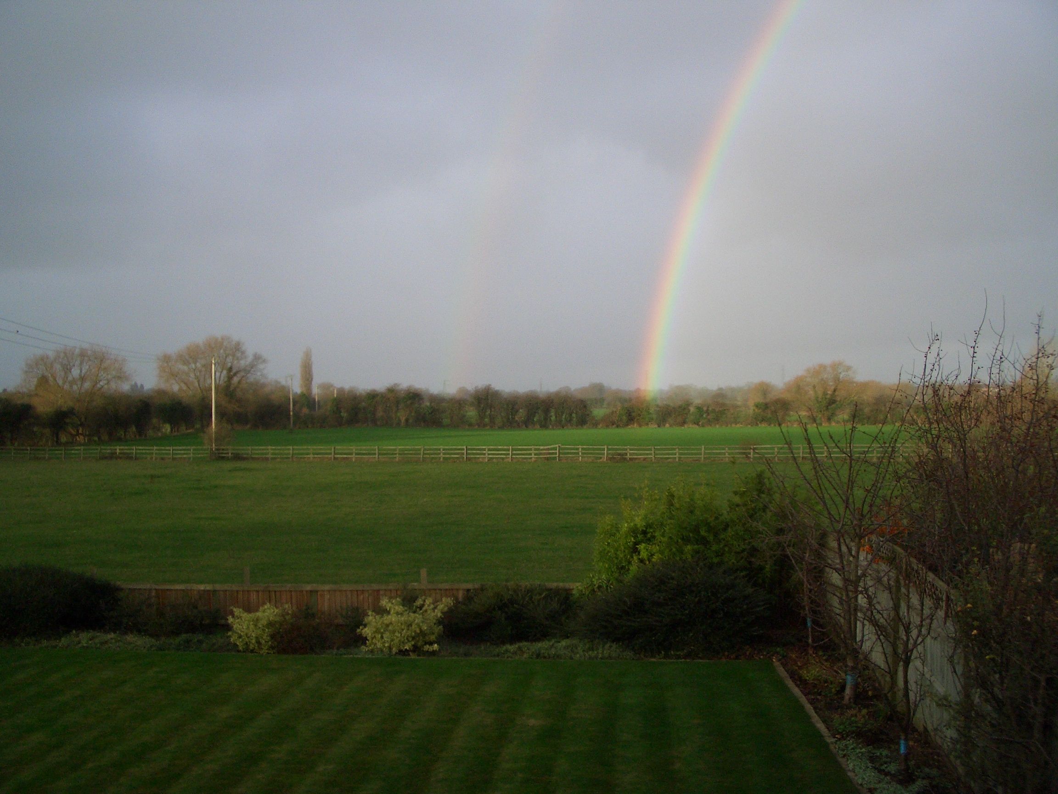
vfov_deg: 40.7
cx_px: 529
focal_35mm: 35
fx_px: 1070
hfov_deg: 52.6
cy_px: 397
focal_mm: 5.8
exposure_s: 1/80
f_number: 2.6
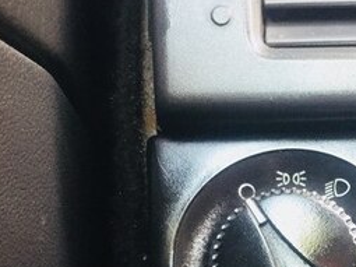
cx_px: 384
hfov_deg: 24.4
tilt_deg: -18.5
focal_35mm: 75
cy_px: 297
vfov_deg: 18.8
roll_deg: -2.0
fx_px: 771
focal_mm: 4.15
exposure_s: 1/33
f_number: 2.2
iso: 200
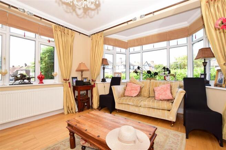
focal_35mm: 15
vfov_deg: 77.3
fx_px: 94
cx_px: 113
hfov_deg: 100.4
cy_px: 75
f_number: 8
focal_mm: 10
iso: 400
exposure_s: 1/200
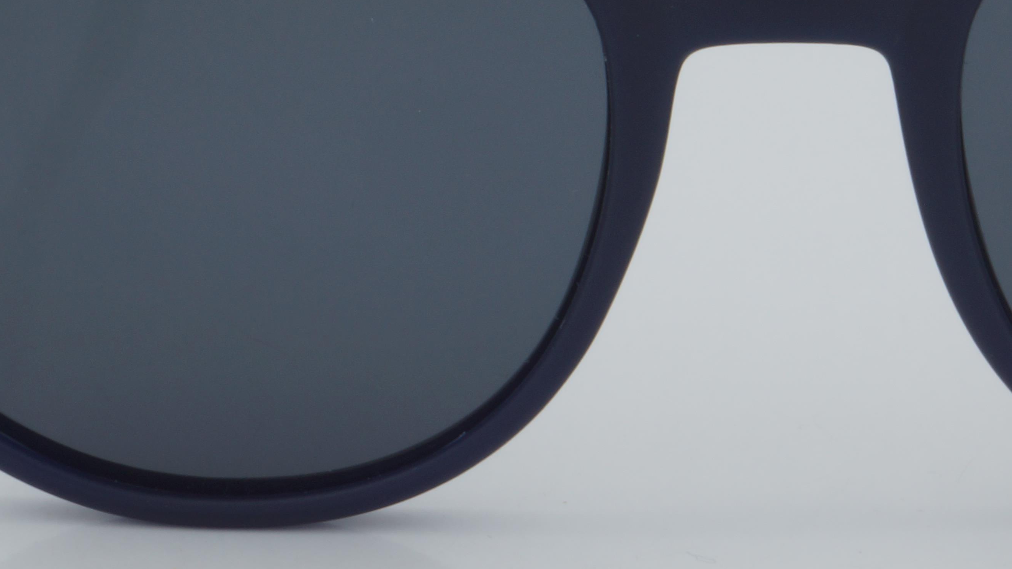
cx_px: 767
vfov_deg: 6.2
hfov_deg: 11.0
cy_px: 47
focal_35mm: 196
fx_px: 5265
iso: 100
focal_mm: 55
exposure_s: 1/4
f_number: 32
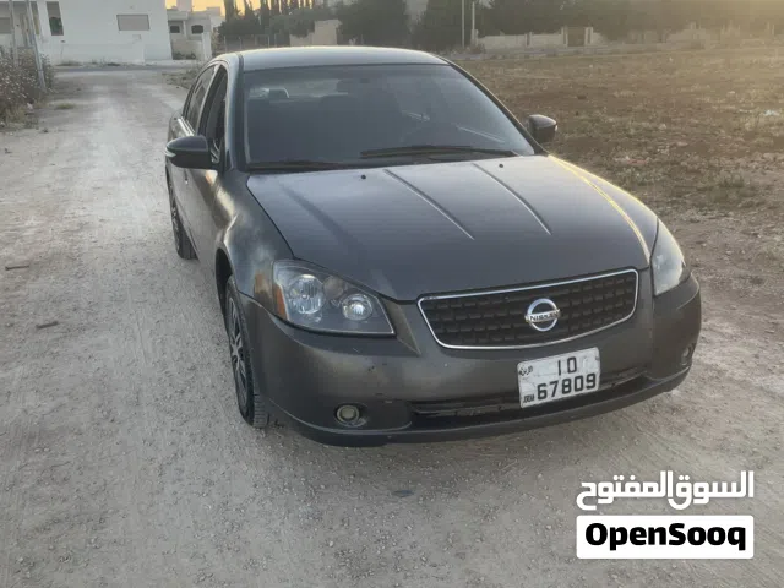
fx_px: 566
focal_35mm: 25
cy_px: 294
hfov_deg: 69.4
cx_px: 392
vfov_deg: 54.9
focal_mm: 5.1
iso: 32
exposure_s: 1/195
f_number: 1.6
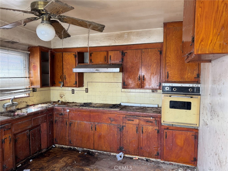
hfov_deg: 71.6
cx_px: 114
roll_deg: -0.4
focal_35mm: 24
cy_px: 86
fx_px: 158
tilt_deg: -3.7
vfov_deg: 56.8
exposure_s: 1/121
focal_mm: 6.76
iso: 200
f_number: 1.78
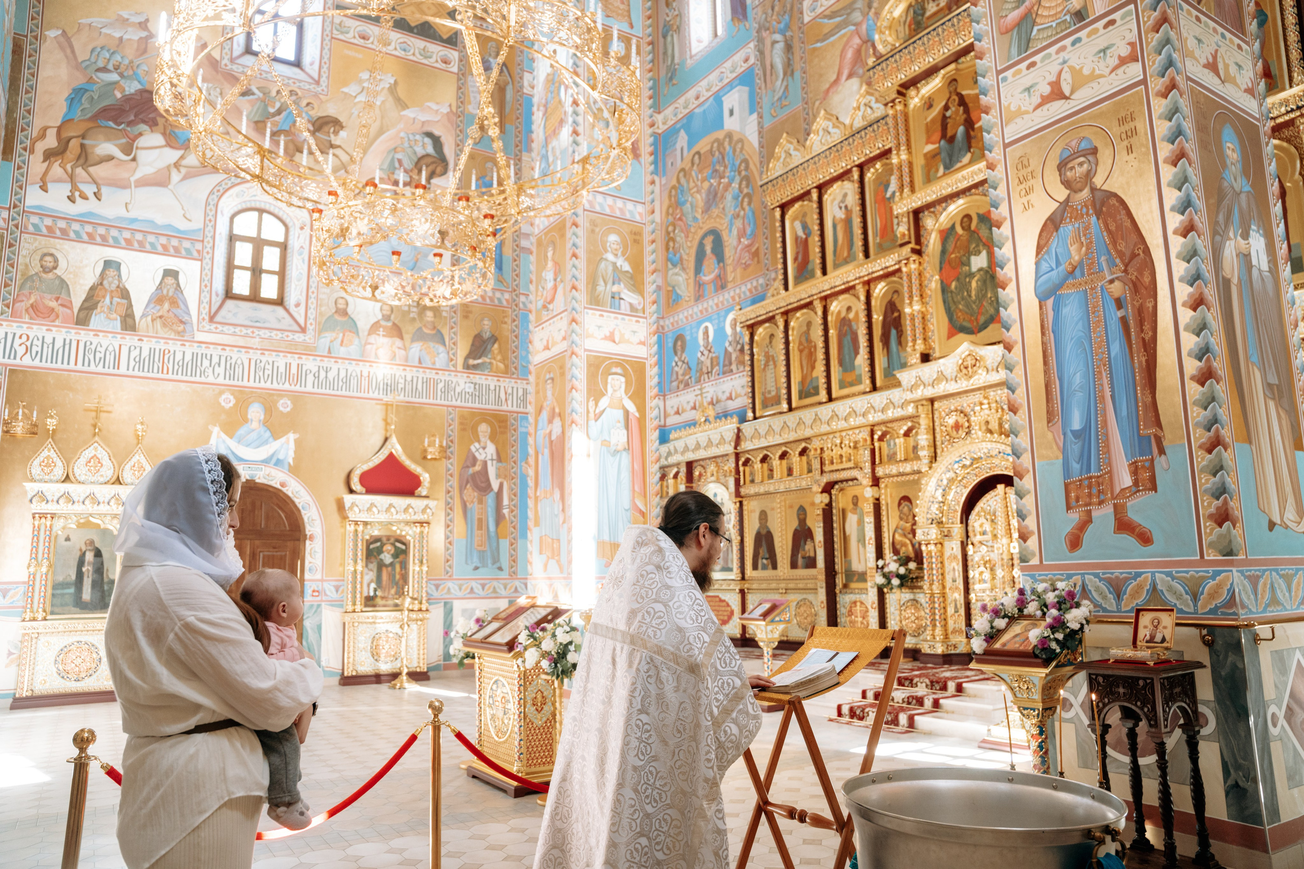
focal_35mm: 24
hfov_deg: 73.7
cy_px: 434
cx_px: 652
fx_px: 869
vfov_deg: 53.1
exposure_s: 1/125
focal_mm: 24
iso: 1250
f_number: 3.2
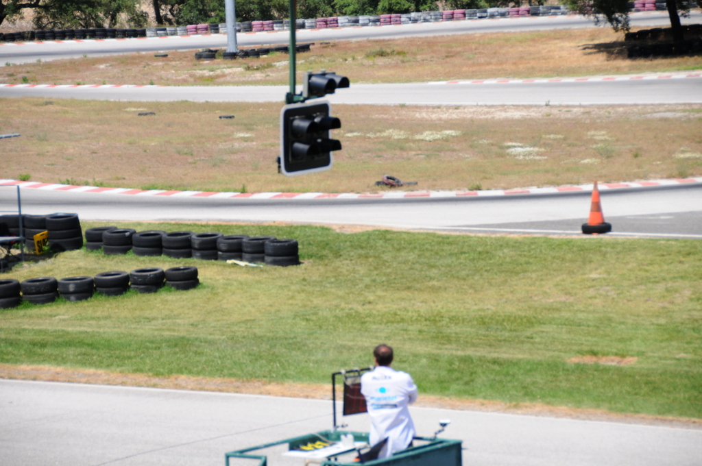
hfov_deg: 13.1
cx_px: 351
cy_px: 233
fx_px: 3067
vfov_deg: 8.7
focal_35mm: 158
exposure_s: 1/2000
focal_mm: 105
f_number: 5.3
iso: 400
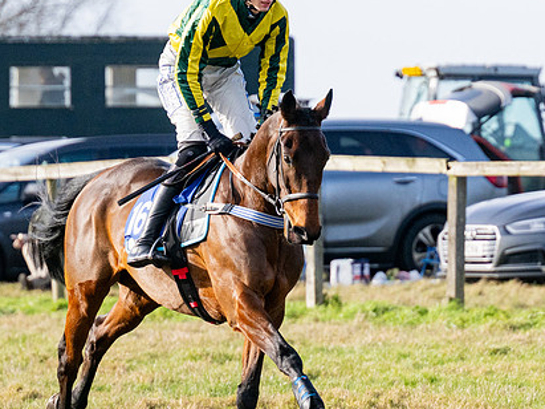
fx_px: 7886
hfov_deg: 4.0
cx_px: 334
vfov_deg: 3.0
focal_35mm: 501
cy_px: 254
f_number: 4
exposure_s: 1/3200
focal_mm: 170
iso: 400
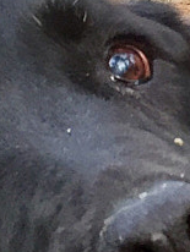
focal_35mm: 225
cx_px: 320
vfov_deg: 8.8
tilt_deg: -16.7
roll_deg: -1.5
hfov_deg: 6.5
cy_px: 131
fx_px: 1643
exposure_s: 1/30
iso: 40
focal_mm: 4.15
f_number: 2.2
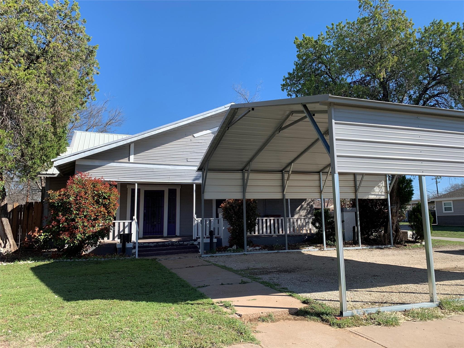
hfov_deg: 67.3
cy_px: 174
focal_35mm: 26
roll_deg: +0.4
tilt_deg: +8.2
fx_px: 349
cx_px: 232
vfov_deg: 53.1
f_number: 1.8
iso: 25
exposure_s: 1/1406
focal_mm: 4.25
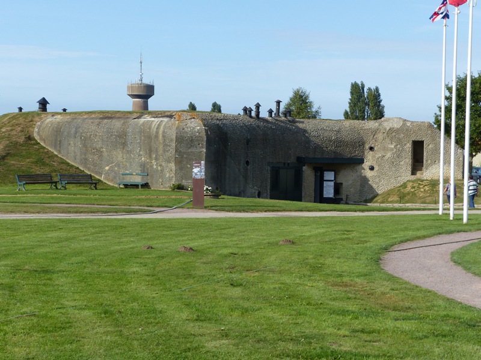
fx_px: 1278
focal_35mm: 92
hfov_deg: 21.3
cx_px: 240
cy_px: 180
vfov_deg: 16.1
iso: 100
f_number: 4
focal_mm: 15.5
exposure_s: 1/800
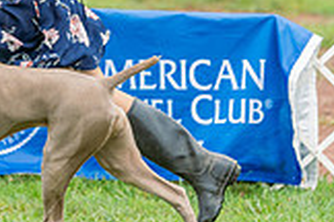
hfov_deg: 3.4
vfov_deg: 2.2
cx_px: -101
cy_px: -24
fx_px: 5696
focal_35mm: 614
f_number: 4
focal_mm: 171
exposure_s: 1/1250
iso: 640
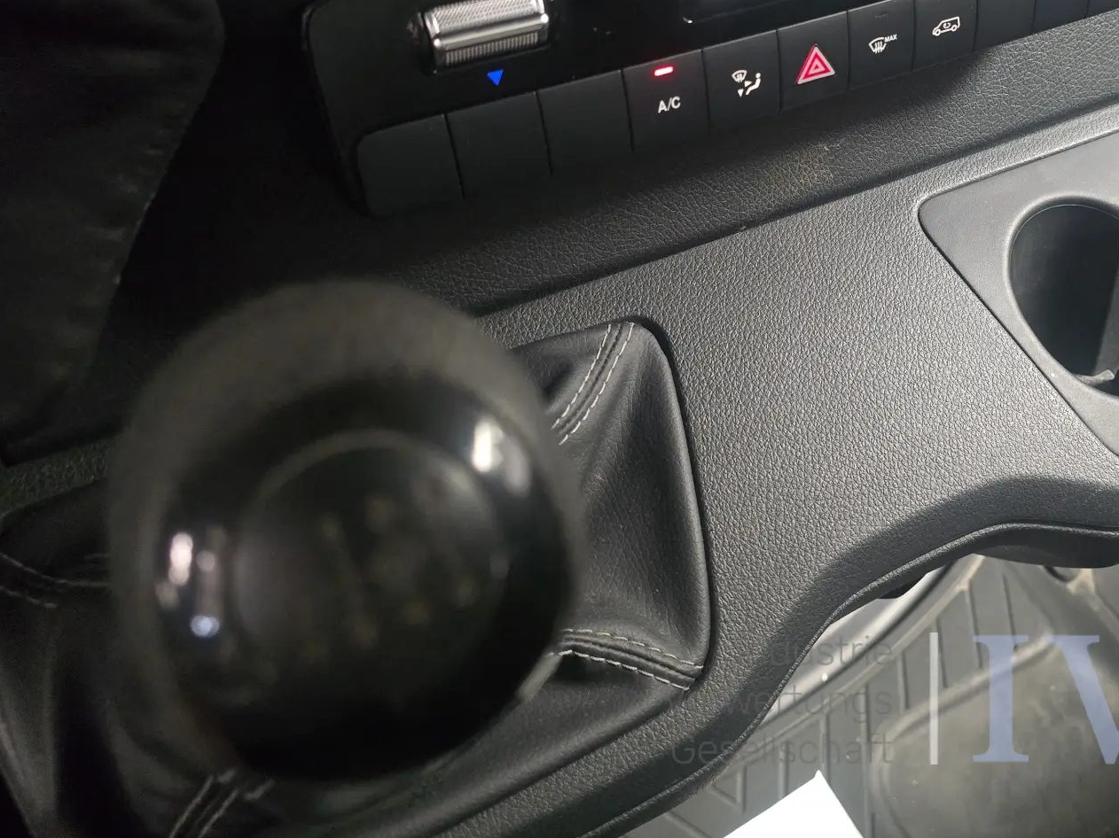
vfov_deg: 40.0
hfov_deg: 51.2
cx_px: 789
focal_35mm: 35
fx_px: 1131
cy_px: 254
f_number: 1.7
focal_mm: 6.3
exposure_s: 1/100
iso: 2500
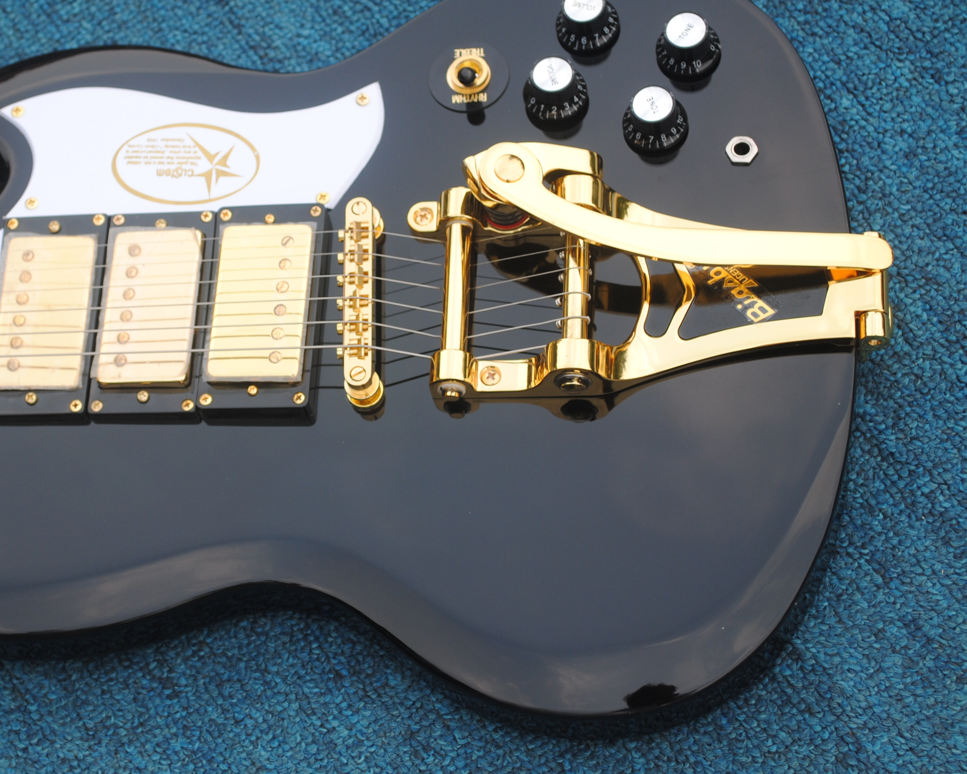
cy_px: 348
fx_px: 2719
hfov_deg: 20.1
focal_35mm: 95
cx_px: 316
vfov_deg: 16.2
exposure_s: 1/125
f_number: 5.6
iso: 100
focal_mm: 44
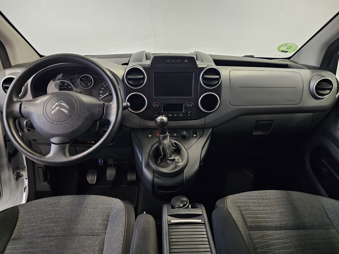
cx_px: 170
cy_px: 127
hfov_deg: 73.9
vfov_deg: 58.9
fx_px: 225
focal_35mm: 23
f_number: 1.7
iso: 1600
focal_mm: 6.3
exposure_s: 1/25
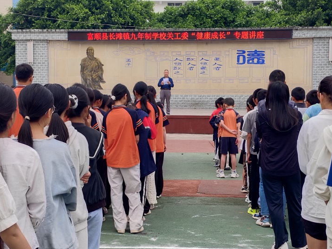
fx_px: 690
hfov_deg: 27.0
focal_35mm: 72
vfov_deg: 20.4
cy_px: 125
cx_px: 165
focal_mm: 5.52
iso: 100
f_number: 1.9
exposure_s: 1/130
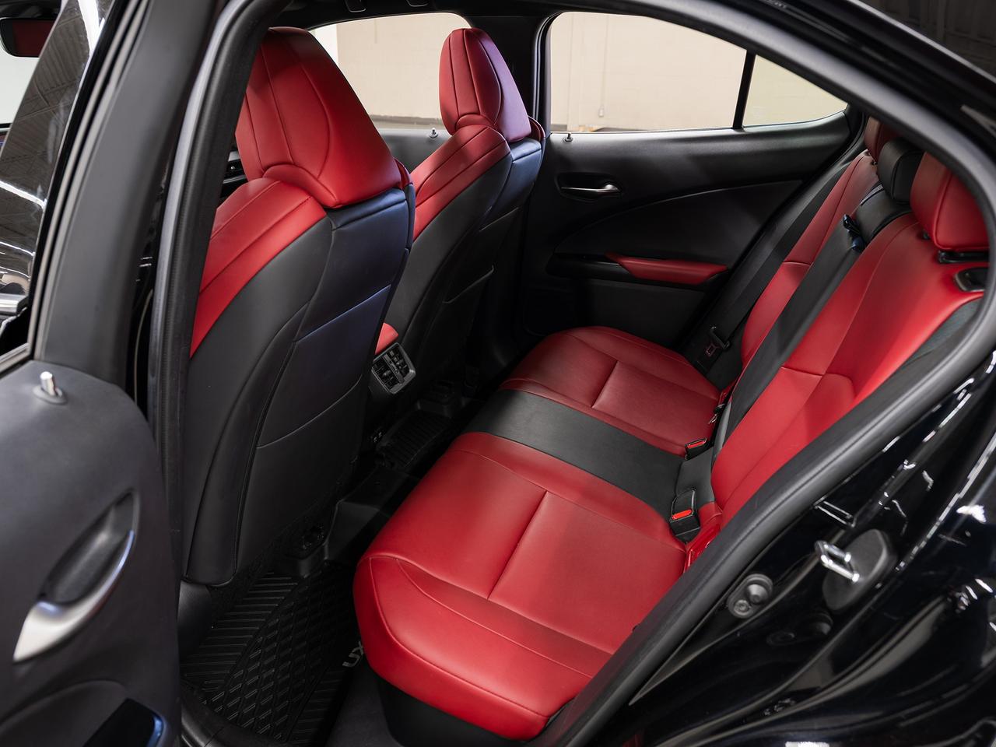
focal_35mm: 27
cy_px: 374
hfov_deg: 65.6
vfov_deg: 51.6
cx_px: 498
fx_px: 773
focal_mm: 24
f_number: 5.6
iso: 100
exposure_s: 1/1.25
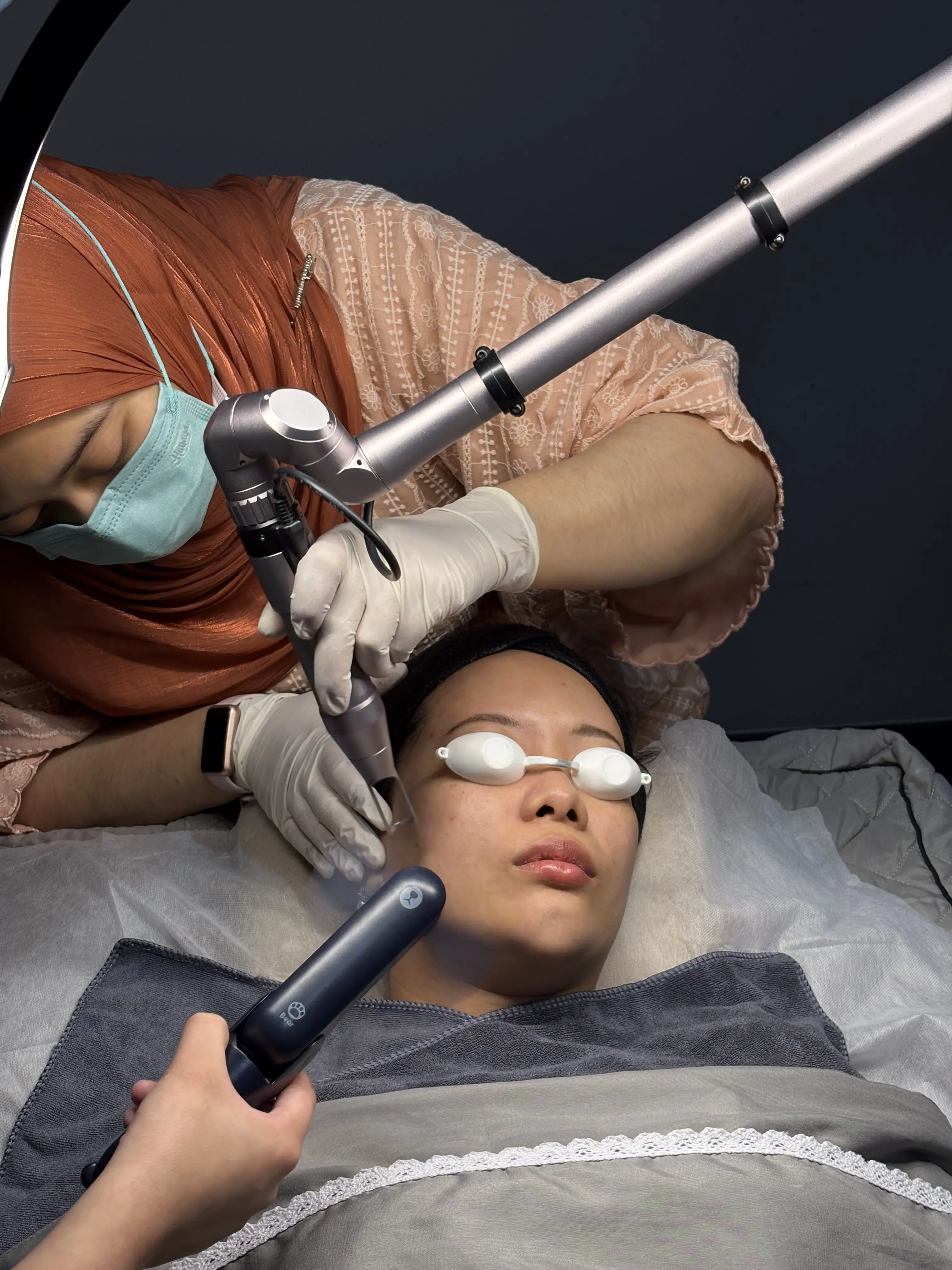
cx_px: 476
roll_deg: -3.2
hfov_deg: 28.0
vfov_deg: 36.8
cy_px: 635
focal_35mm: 52
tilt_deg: -32.3
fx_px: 1907
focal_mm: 5.96
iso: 50
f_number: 1.6
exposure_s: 1/121
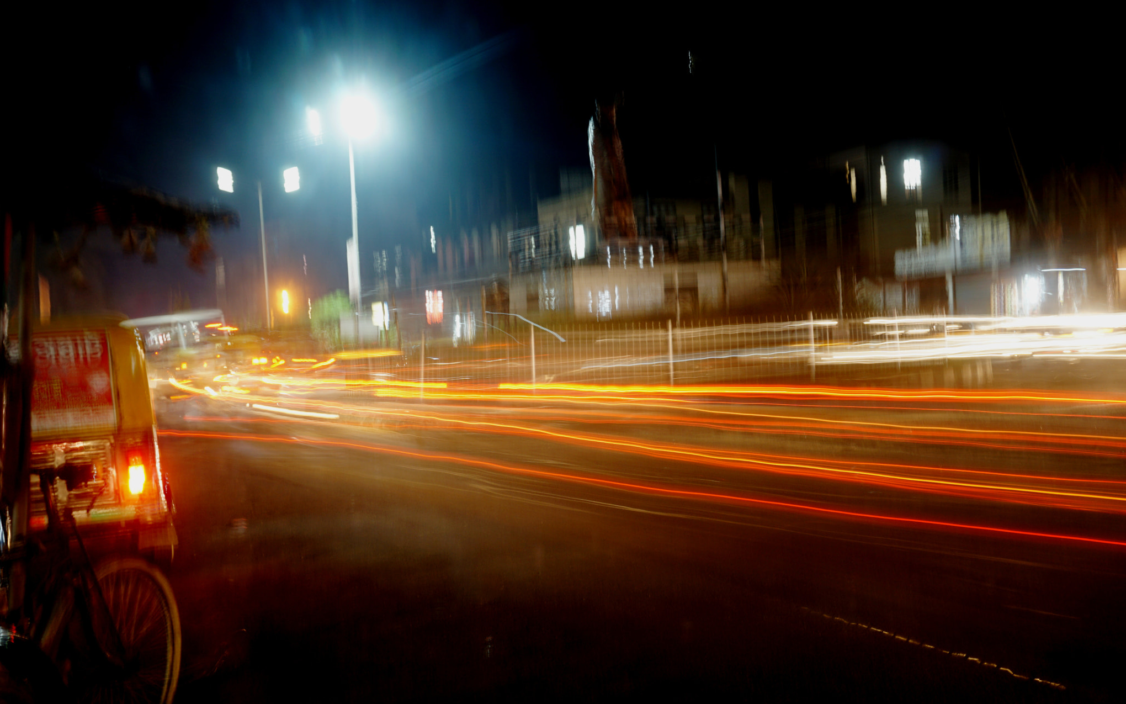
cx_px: 563
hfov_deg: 44.8
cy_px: 363
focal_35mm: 45
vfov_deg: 28.9
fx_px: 1366
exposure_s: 20
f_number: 9
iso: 100
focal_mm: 29
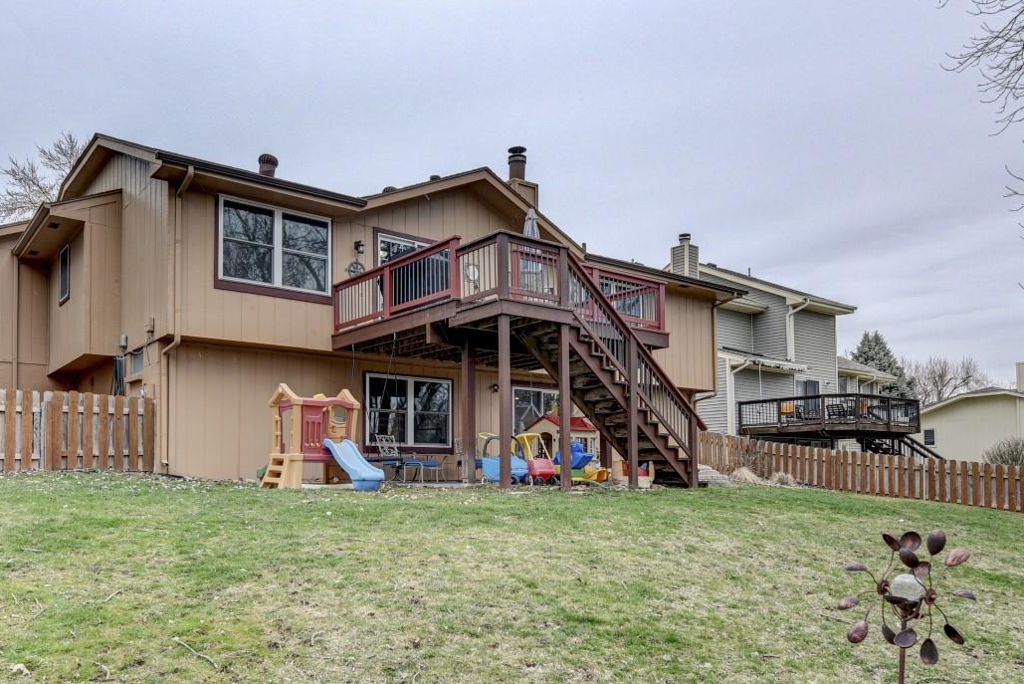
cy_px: 438
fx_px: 797
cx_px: 439
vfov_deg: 45.9
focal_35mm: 28
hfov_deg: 65.1
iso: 400
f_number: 8
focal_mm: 18
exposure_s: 1/200
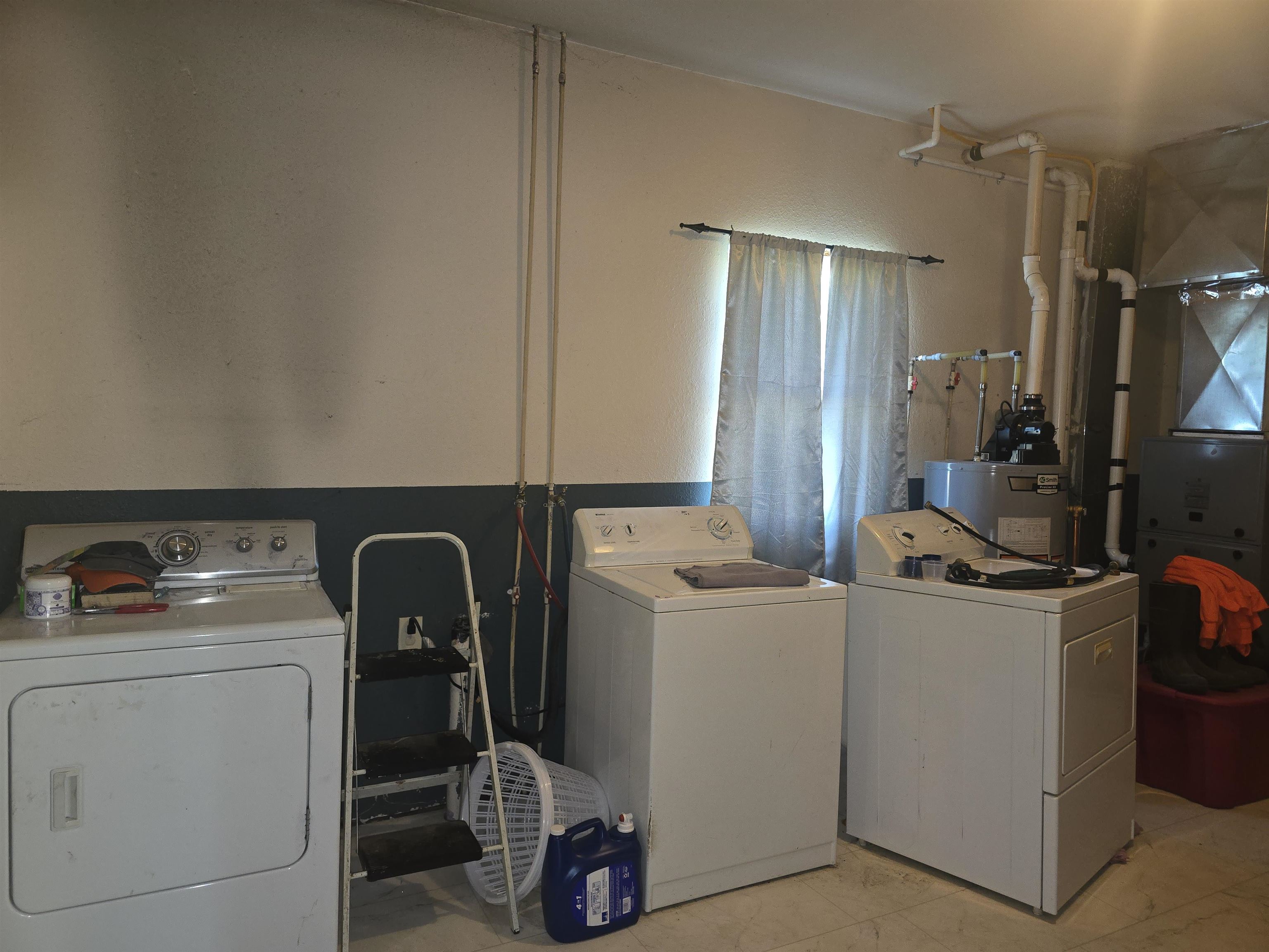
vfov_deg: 58.9
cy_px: 476
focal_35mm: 23
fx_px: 843
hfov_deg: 73.9
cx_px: 634
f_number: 1.7
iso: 125
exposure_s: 1/24
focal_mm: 6.3
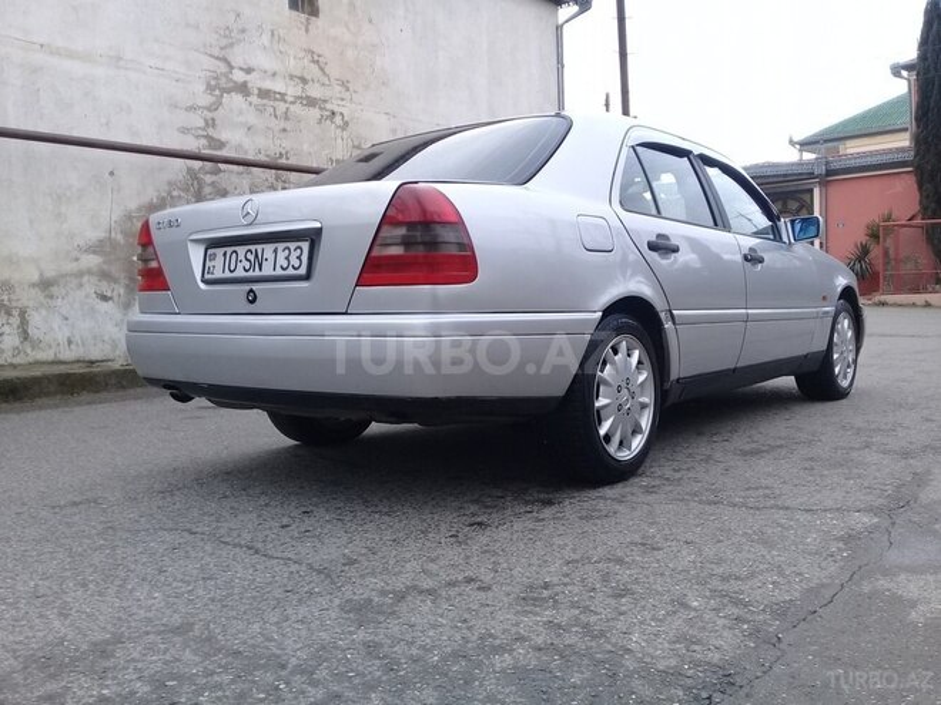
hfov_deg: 58.4
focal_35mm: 31
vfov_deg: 45.4
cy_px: 352
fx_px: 843
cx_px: 470
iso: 50
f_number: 2.2
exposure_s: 1/250
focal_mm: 3.3
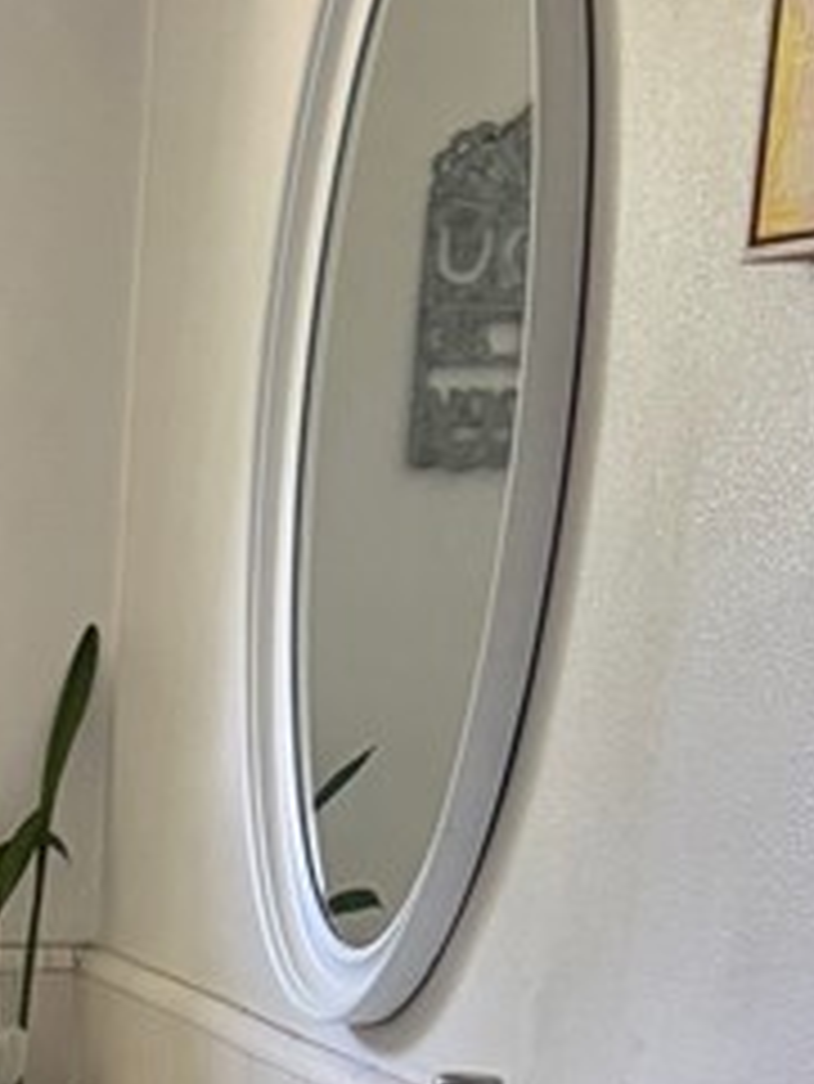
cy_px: 1759
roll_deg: +0.7
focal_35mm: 102
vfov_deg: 16.9
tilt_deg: -23.4
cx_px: -436
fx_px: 3195
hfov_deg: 13.6
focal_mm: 6.76
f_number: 1.78
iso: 320
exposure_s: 1/60
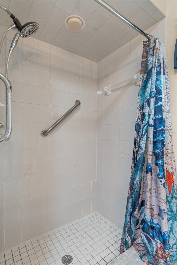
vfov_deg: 90.0
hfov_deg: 67.4
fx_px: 133
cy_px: 132
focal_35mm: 18
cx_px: 88
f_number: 8
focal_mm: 12
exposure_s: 1
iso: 500
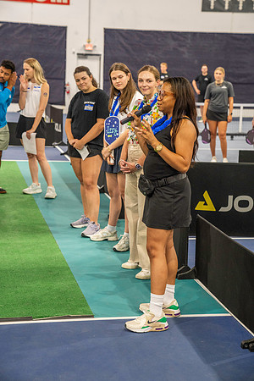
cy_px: 190
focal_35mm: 70
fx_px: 741
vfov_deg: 28.8
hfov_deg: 19.5
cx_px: 127
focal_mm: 70
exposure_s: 1/200
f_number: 4.5
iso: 4000
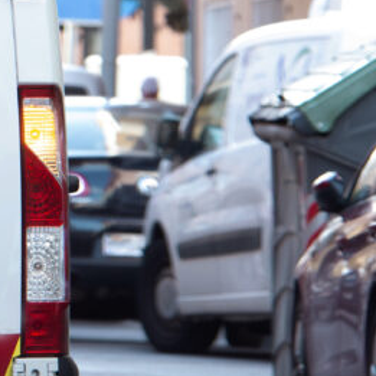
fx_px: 10249
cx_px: -431
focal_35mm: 834
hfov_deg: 2.1
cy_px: 78
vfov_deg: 2.1
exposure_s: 1/40
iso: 400
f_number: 5.6
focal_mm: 200
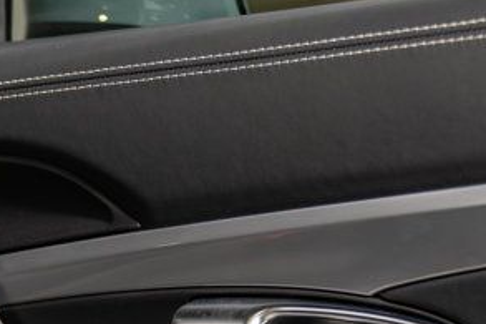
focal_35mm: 140
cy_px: 538
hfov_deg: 14.5
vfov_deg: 9.4
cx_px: 433
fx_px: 1889
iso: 250
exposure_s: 1/60
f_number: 2.8
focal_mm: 40
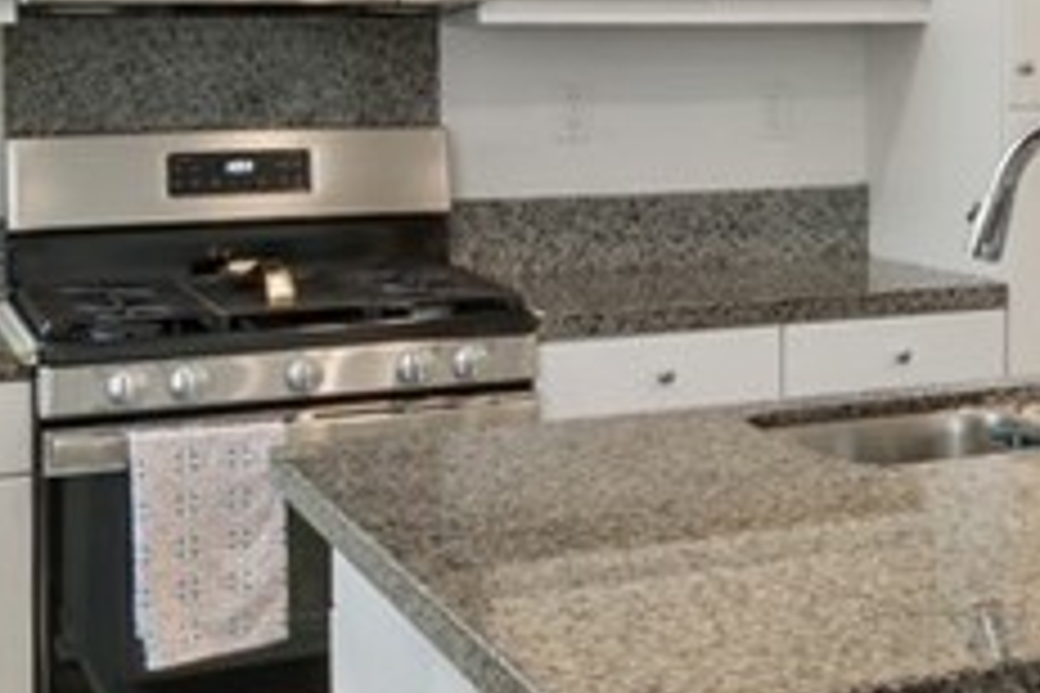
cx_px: 1063
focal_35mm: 71
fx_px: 2051
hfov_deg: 26.8
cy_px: 119
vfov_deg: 19.0
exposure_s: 13
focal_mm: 16
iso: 40
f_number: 22
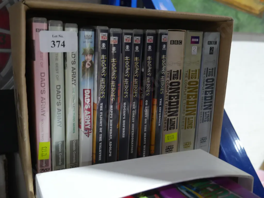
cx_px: 132
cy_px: 99
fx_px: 290
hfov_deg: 49.0
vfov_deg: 37.7
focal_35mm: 38
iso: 1250
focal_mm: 19
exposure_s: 1/60
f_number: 4.1
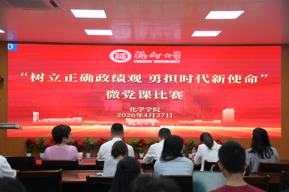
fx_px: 401
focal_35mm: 50
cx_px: 144
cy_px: 96
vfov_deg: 27.0
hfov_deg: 39.6
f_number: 4
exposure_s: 1/400
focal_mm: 50
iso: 2500
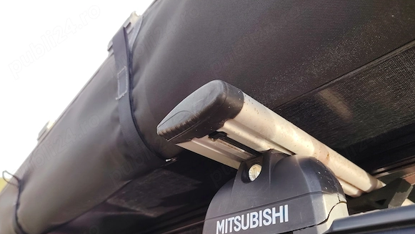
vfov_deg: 42.3
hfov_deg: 69.8
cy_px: 157
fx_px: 297
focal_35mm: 27
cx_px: 204
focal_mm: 5.25
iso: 108
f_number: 1.75
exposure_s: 1/100
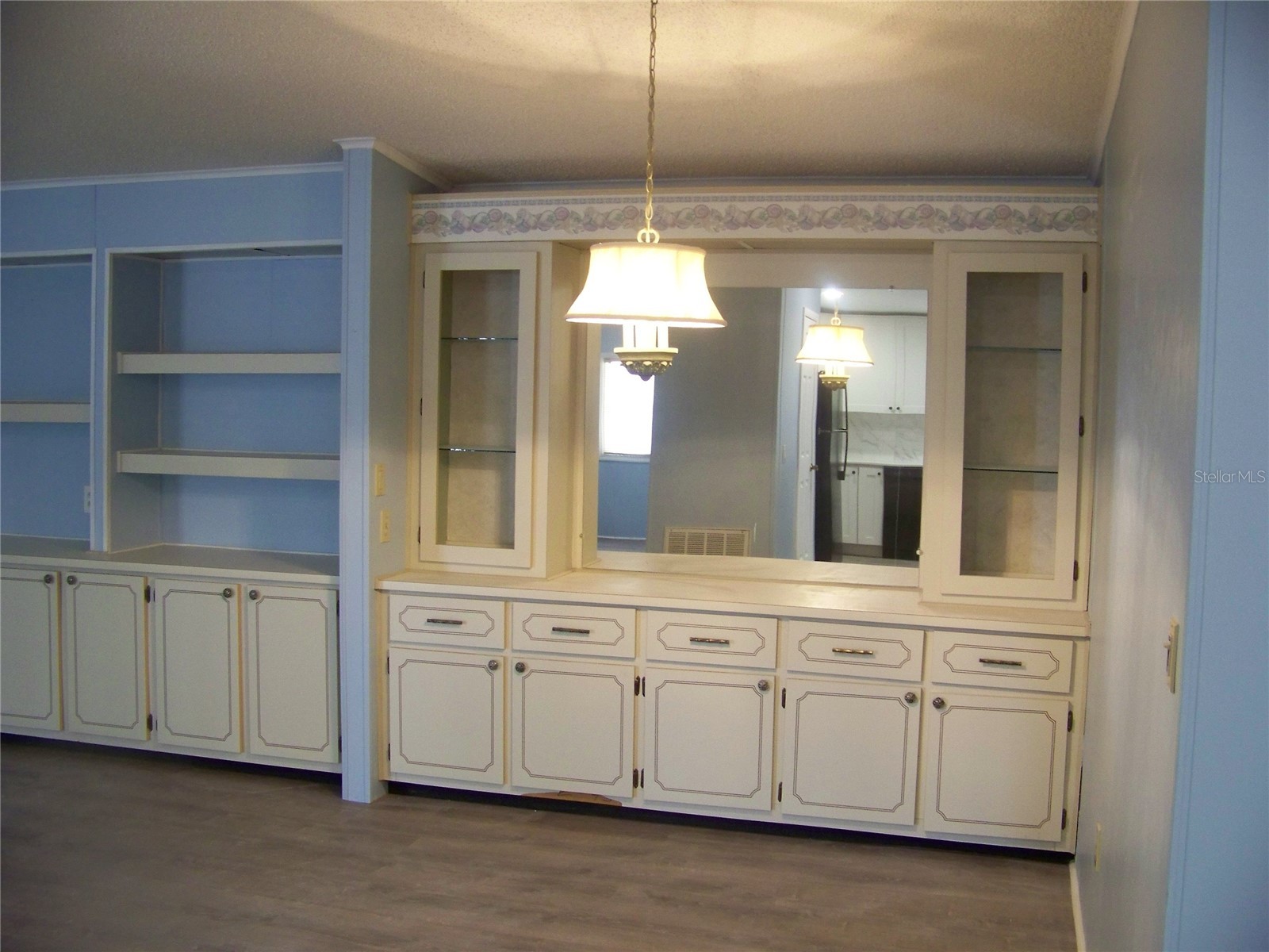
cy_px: 476
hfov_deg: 51.4
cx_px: 634
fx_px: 1320
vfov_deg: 39.7
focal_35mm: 36
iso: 200
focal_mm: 5.85
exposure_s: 1/30
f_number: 2.8
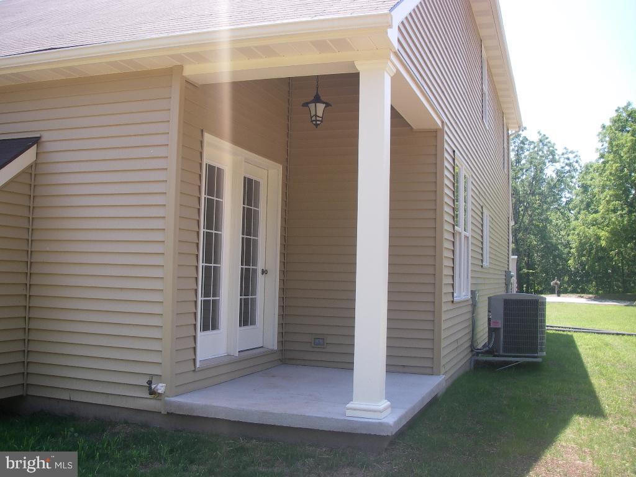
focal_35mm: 38
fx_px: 698
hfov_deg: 49.0
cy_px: 238
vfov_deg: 37.7
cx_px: 318
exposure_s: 1/250
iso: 80
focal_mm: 6.3
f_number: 3.3
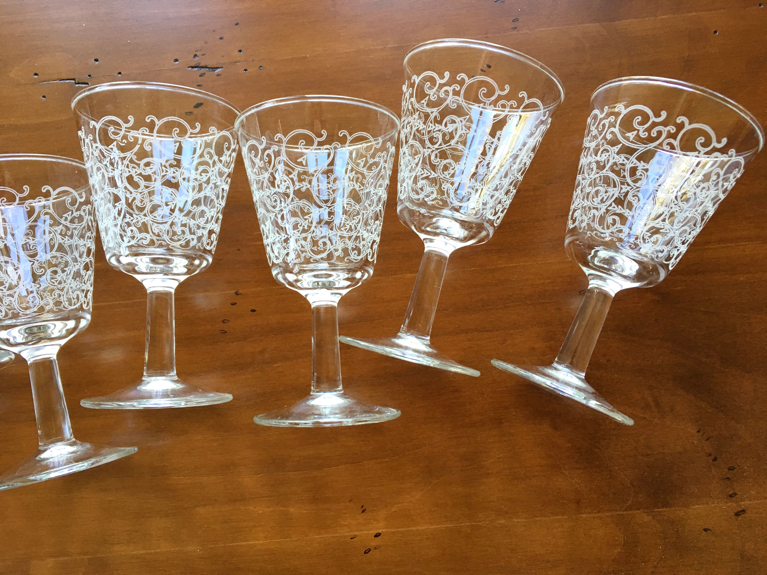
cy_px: 288
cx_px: 384
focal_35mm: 29
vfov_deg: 48.2
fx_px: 643
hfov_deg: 61.7
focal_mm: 4.15
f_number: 2.2
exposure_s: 1/33
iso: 50
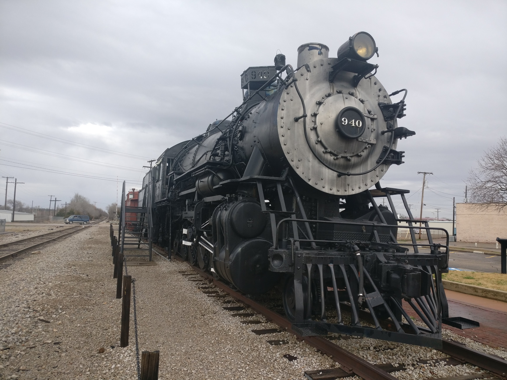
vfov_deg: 49.7
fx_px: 410
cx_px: 254
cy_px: 190
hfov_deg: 63.4
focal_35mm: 28
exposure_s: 1/348
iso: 100
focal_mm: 4.26
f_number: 2
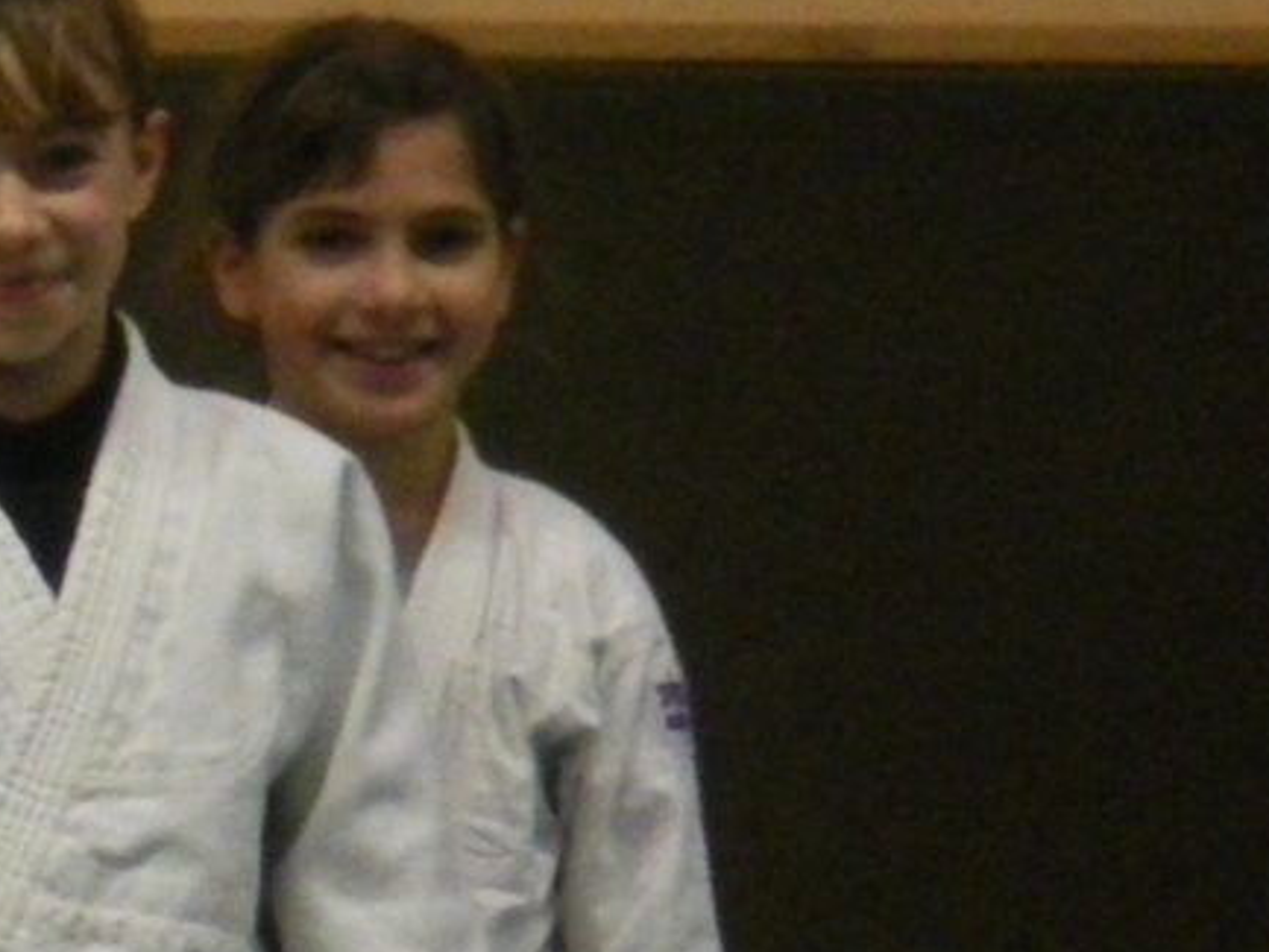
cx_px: -2251
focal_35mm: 213
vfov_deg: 6.8
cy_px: 1717
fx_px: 7811
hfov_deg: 8.2
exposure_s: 1/50
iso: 400
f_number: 3.5
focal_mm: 6.3
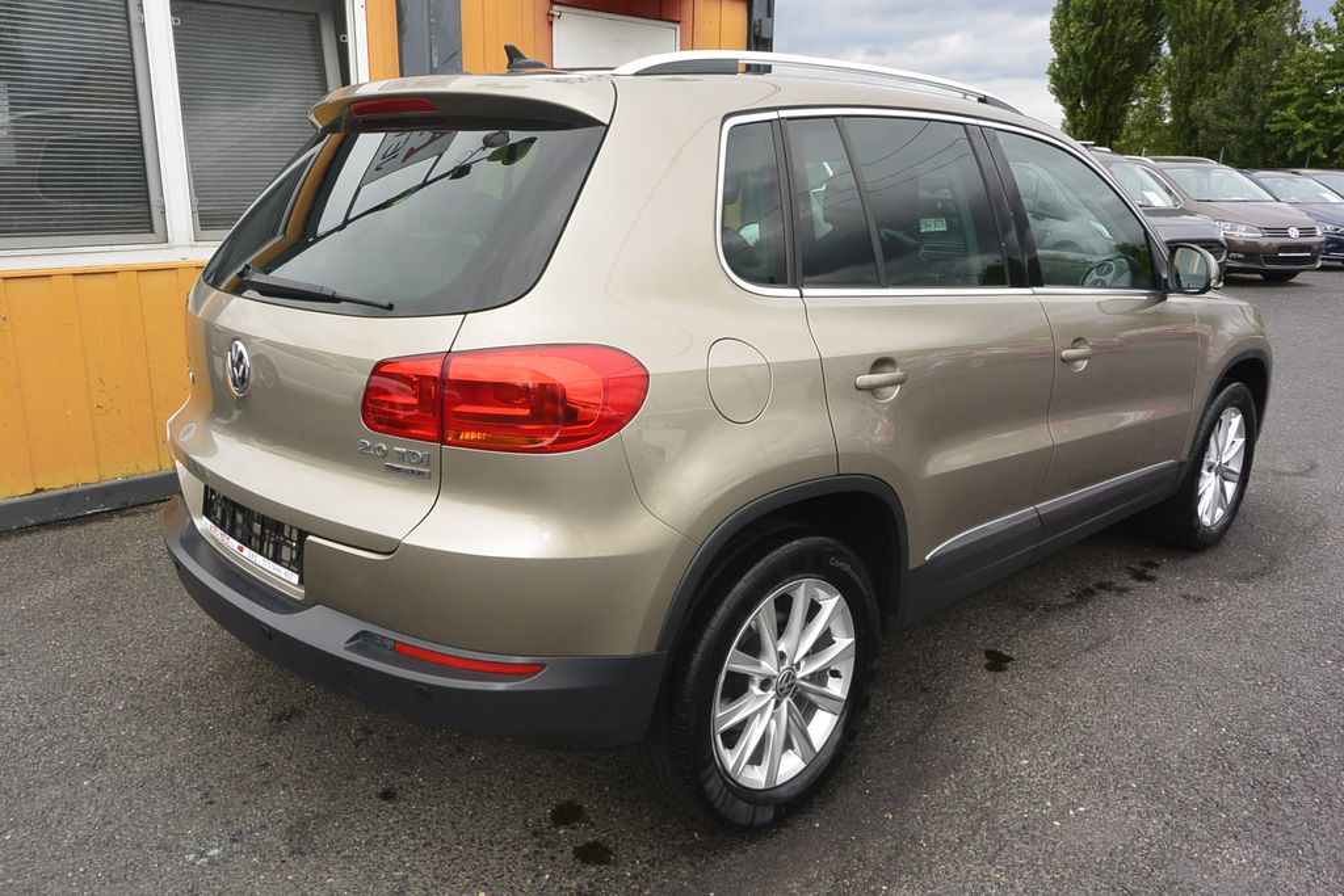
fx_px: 1008
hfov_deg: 67.4
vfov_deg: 47.9
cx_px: 672
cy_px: 448
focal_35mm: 27
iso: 160
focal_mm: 10
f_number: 6.3
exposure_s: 1/250
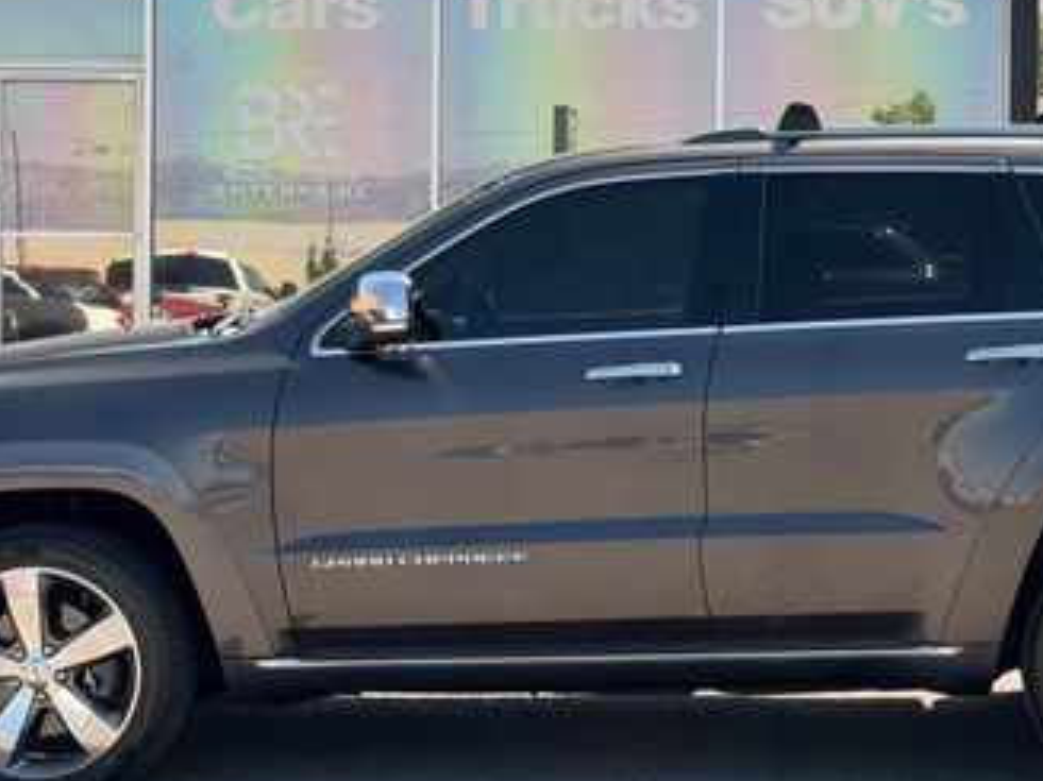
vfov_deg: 15.7
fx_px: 2831
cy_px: 258
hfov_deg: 20.8
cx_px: 657
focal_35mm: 94
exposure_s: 1/1133
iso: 80
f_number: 1.78
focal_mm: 6.76
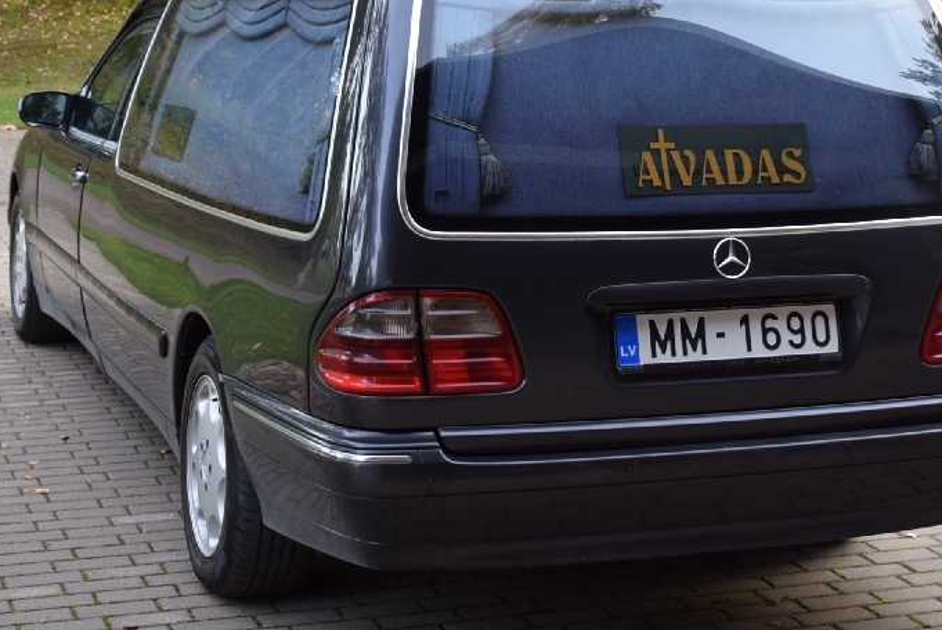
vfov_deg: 16.6
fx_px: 2144
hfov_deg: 24.8
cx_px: 523
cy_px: 111
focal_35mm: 82
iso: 400
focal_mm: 31
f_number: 5
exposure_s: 1/100
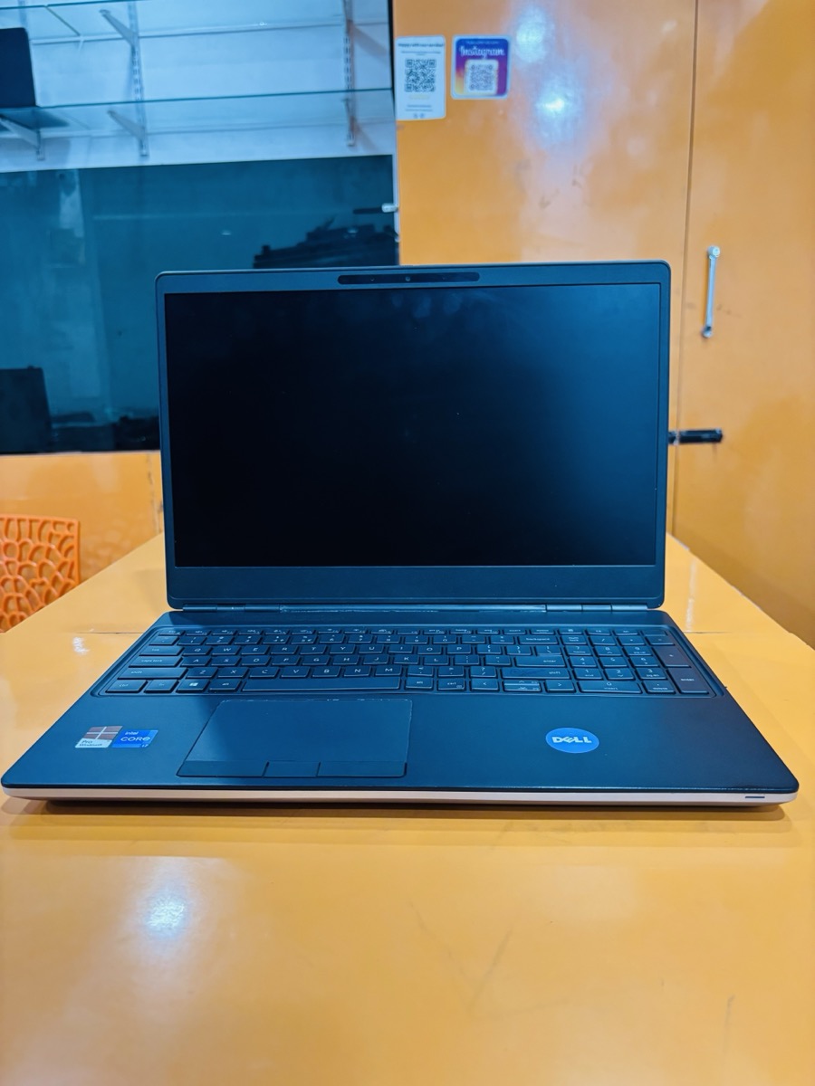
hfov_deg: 53.1
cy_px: 543
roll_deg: +1.2
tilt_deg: -12.6
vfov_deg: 67.3
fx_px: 816
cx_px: 408
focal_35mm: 26
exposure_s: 1/50
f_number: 1.6
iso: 320
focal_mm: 5.96
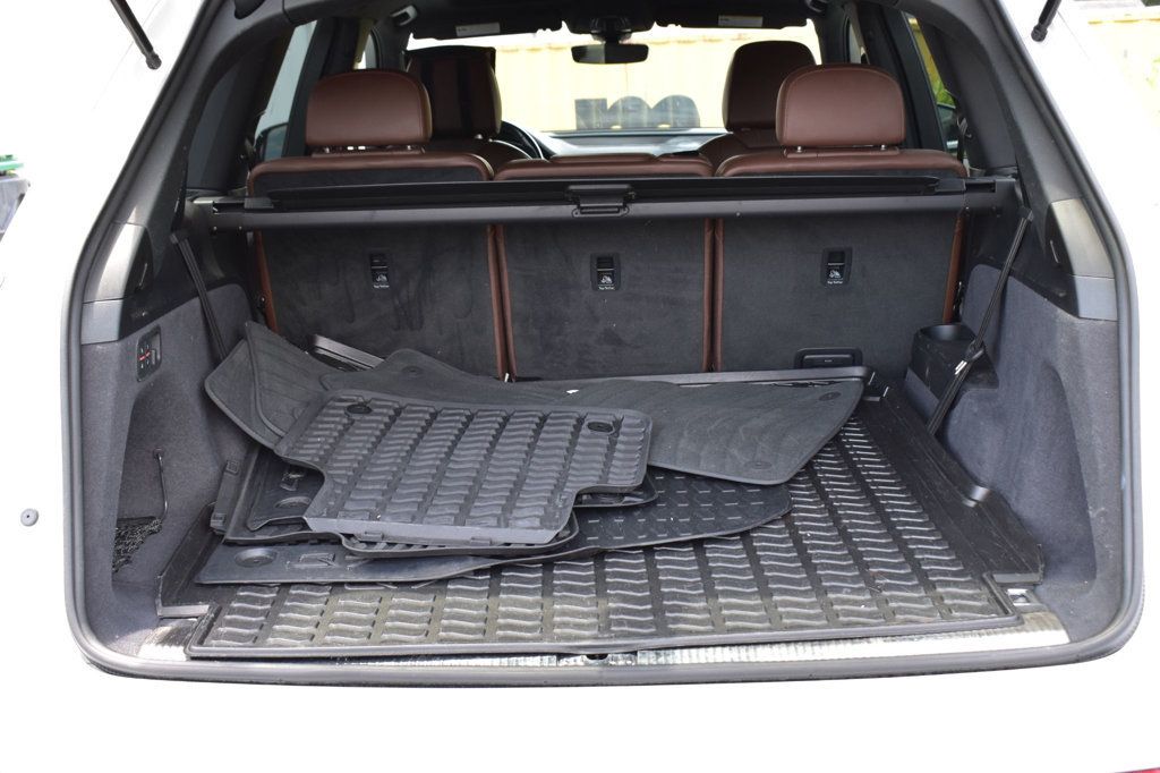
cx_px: 580
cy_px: 386
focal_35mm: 44
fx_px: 1401
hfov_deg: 45.0
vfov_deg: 30.8
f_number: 8
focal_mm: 29
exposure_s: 1/50
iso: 400
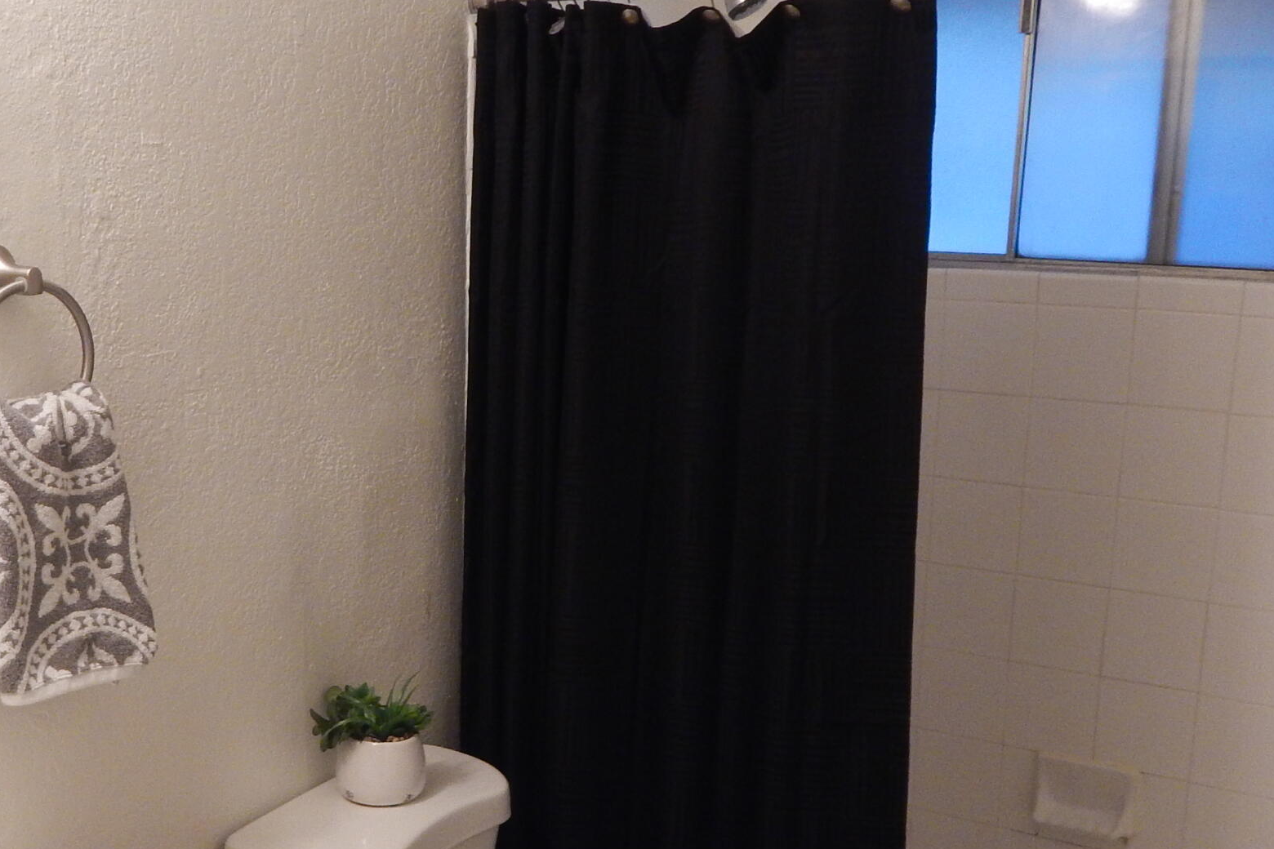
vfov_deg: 30.4
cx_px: 464
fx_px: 1557
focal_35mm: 44
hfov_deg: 44.1
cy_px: 538
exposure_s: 1/30
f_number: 3
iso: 280
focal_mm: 4
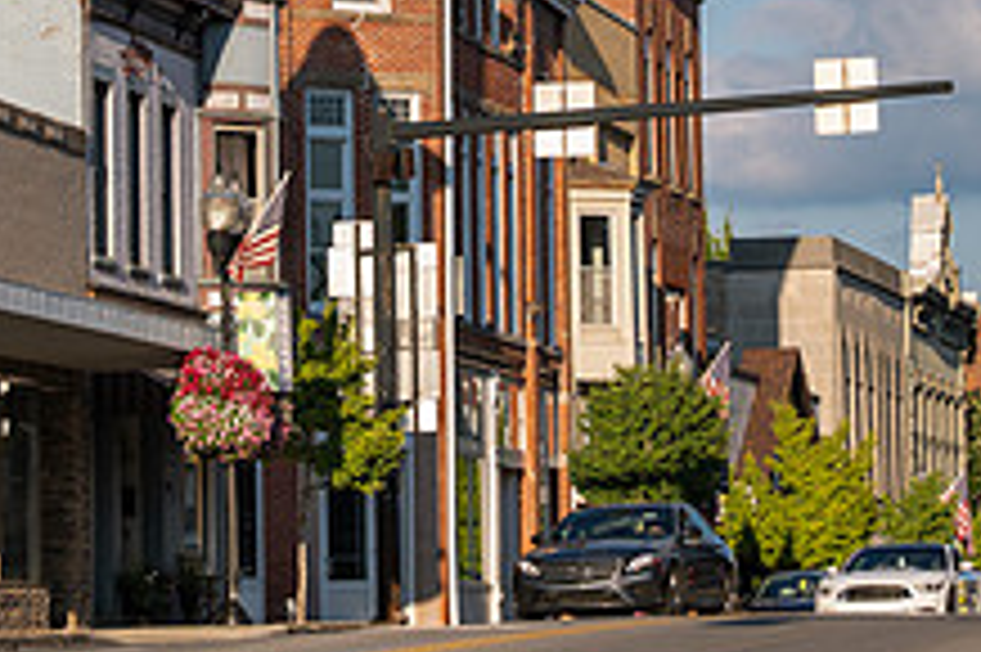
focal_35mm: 245
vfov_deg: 5.6
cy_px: -20
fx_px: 6671
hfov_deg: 8.4
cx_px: 356
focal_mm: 92
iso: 50
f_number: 4.5
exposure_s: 1/320
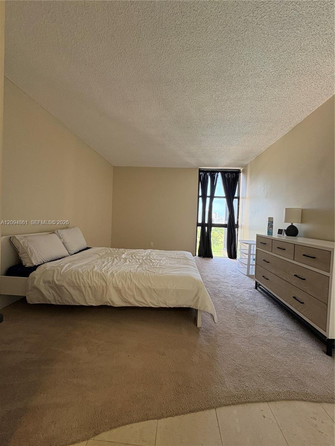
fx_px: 181
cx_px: 168
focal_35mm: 14
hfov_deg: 85.7
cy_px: 223
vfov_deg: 102.1
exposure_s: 1/99
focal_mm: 2.22
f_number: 2.2
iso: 250
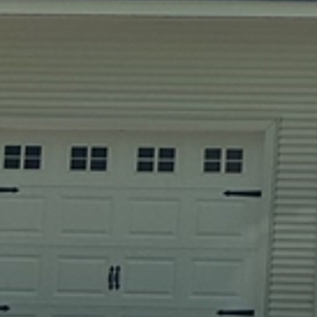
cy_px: -113
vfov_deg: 9.9
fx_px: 1782
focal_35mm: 172
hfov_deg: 8.8
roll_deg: -0.5
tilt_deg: +6.3
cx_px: 870
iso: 50
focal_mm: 5.7
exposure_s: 1/3704
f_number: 1.5
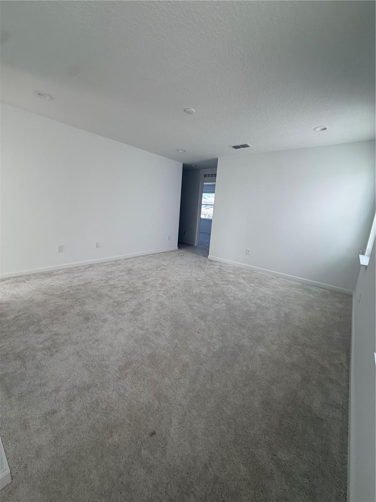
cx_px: 188
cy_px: 251
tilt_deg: -11.7
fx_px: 203
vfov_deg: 102.1
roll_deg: -4.6
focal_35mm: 14
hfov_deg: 85.7
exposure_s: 1/121
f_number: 2.2
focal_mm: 2.22
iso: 80
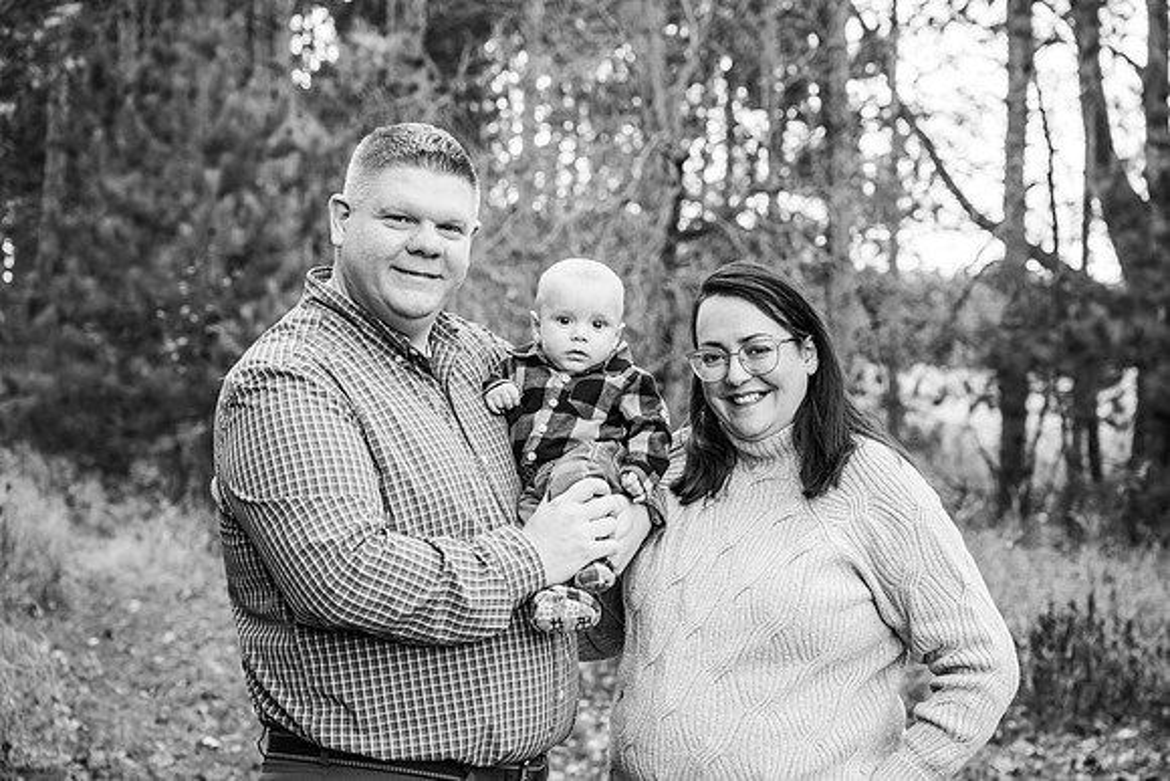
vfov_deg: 19.5
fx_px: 2275
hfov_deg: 28.8
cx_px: 585
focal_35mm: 70
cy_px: 390
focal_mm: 70
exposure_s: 1/200
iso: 640
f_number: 5
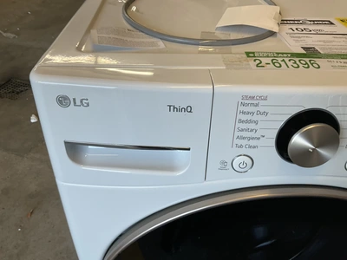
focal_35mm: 29
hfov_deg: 61.7
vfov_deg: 48.2
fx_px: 291
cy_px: 130
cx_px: 174
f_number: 1.8
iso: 50
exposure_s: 1/60
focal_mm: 3
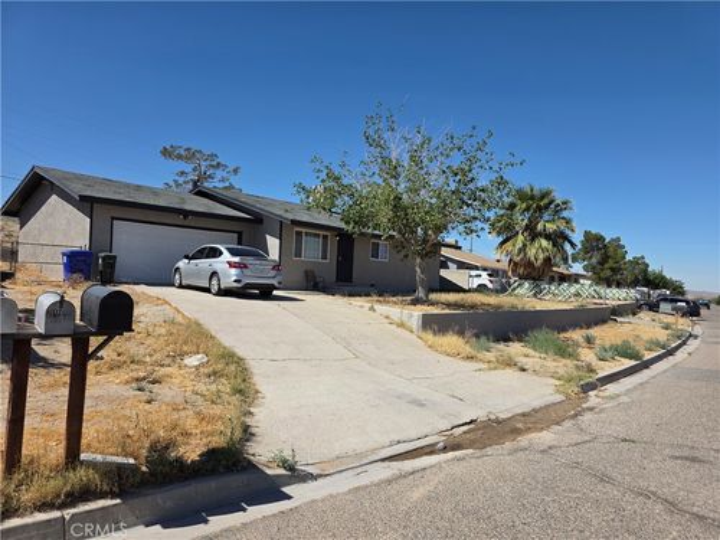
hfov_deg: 73.9
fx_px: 478
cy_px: 270
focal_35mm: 23
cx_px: 360
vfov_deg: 58.9
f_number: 1.7
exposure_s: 1/7944
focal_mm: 6.3
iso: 80
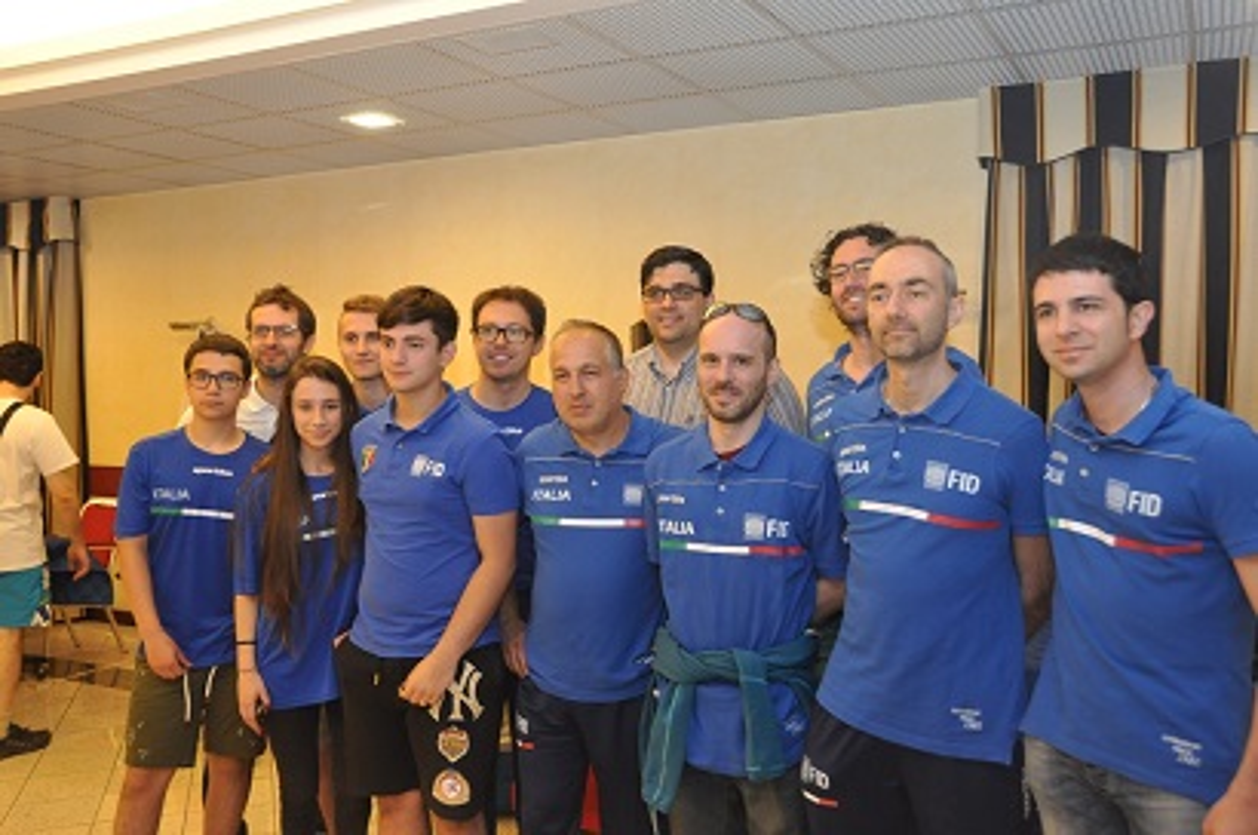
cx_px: 629
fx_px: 1151
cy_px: 418
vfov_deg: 39.8
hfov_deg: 57.3
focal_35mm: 33
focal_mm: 22
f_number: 4
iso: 800
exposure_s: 1/60
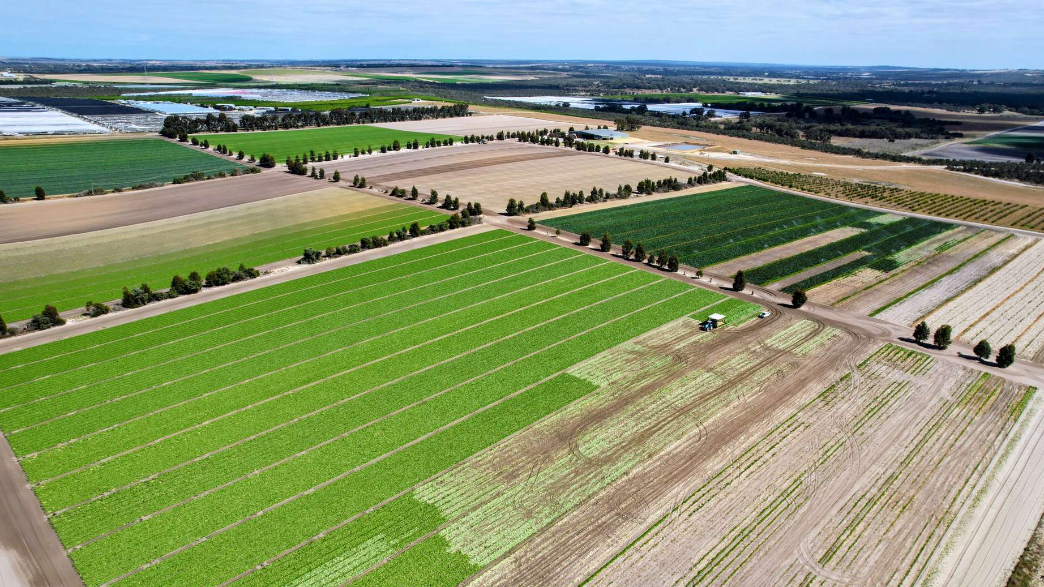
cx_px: 530
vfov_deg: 47.6
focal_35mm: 24
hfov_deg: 76.3
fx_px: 664
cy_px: 332
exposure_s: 1/2000
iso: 100
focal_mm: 8.38
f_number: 2.8
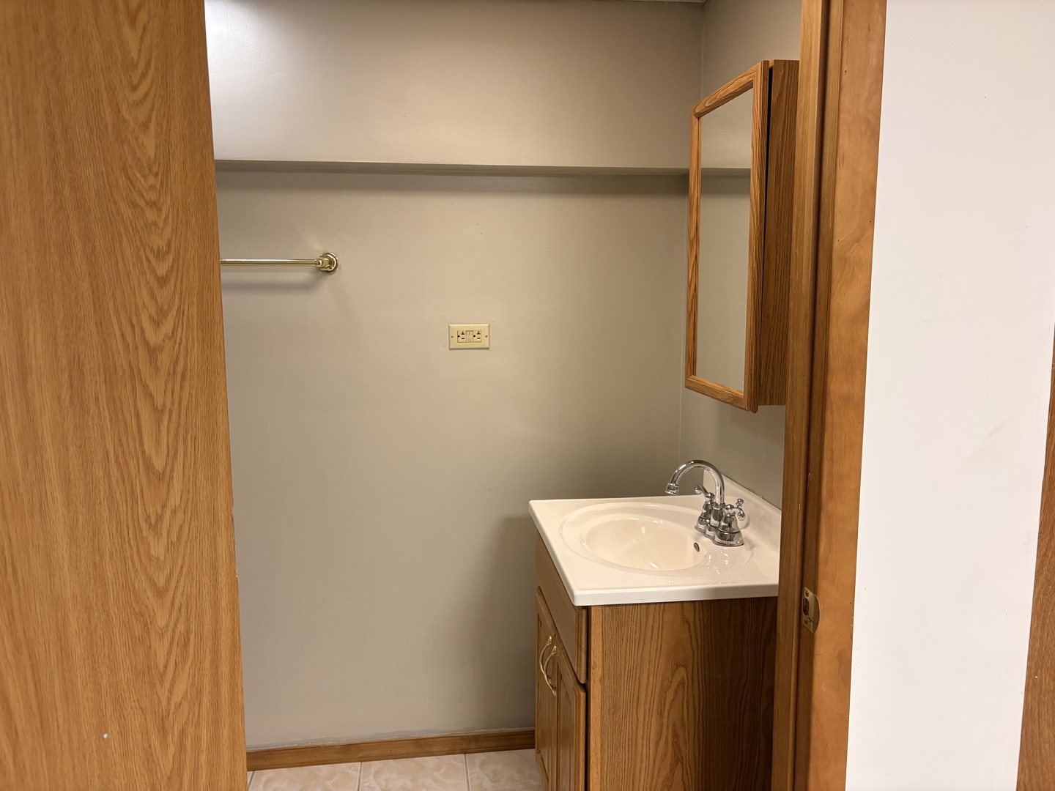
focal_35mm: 26
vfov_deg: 53.1
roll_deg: +1.0
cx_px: 528
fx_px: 792
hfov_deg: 67.3
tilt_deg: -7.6
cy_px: 396
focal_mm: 5.96
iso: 160
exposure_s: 1/60
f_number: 1.6
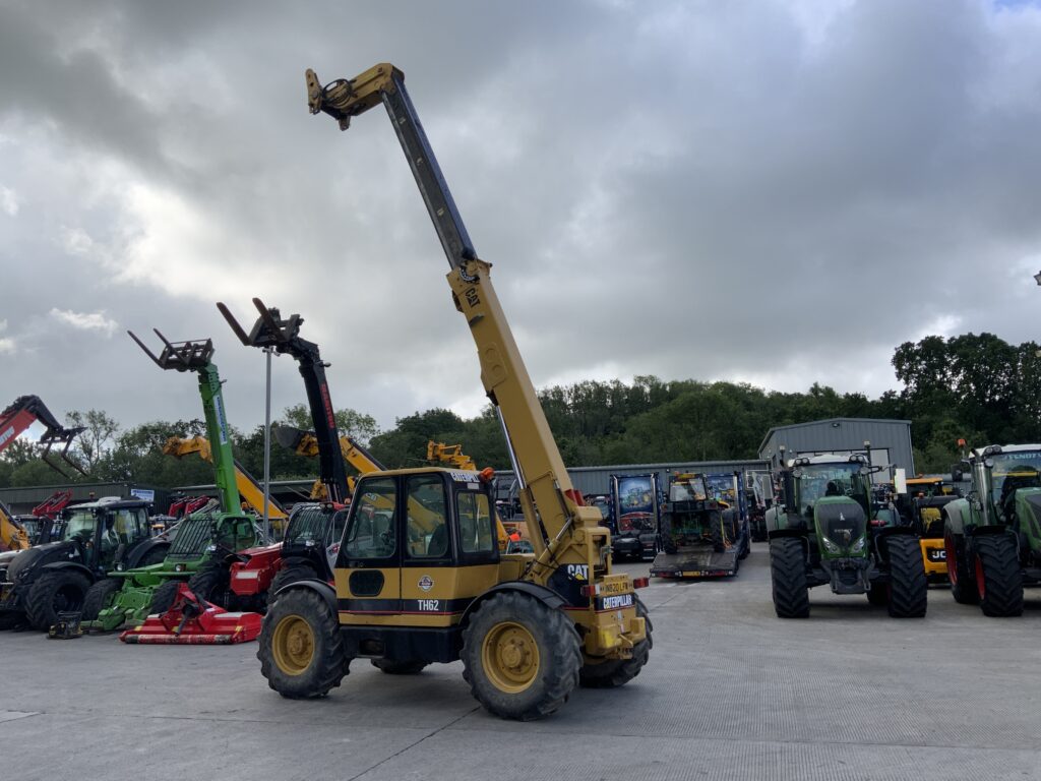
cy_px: 390
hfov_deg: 61.7
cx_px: 520
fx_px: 872
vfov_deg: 48.2
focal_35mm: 29
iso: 16
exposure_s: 1/759
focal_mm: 3
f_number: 1.8
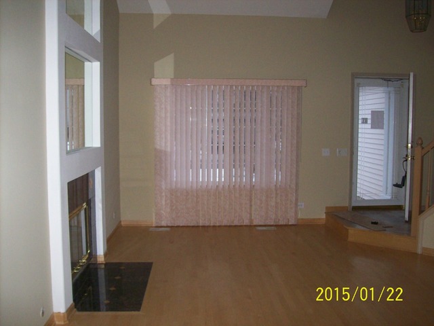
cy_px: 163
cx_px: 217
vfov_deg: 39.7
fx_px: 451
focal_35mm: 36
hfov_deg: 51.4
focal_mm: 6
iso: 200
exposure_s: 1/64
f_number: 2.7
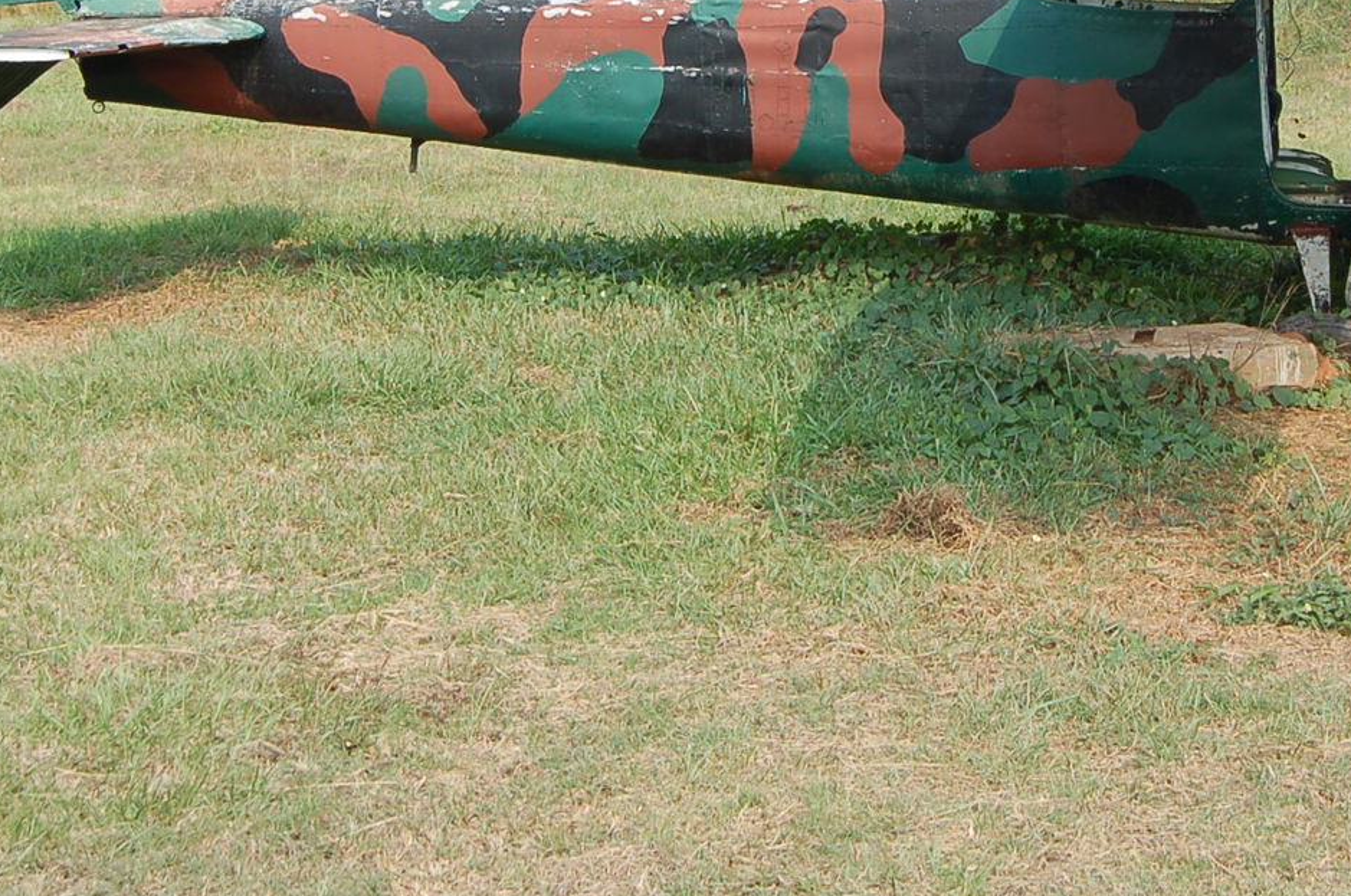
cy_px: 28
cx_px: 912
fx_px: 3447
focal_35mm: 92
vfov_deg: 14.6
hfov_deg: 22.1
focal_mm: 30
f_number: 8
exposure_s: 1/250
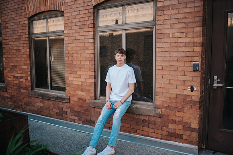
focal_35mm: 35
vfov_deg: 37.9
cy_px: 78
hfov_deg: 54.4
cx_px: 116
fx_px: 227
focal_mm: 35
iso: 360
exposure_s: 1/1250
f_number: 1.8
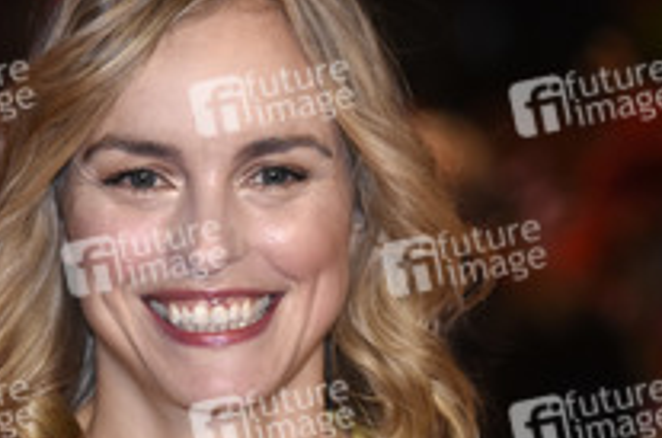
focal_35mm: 334
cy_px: 339
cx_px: 187
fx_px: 6128
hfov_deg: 6.2
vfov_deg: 4.1
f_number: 3.5
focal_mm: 102
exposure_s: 1/320
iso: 800
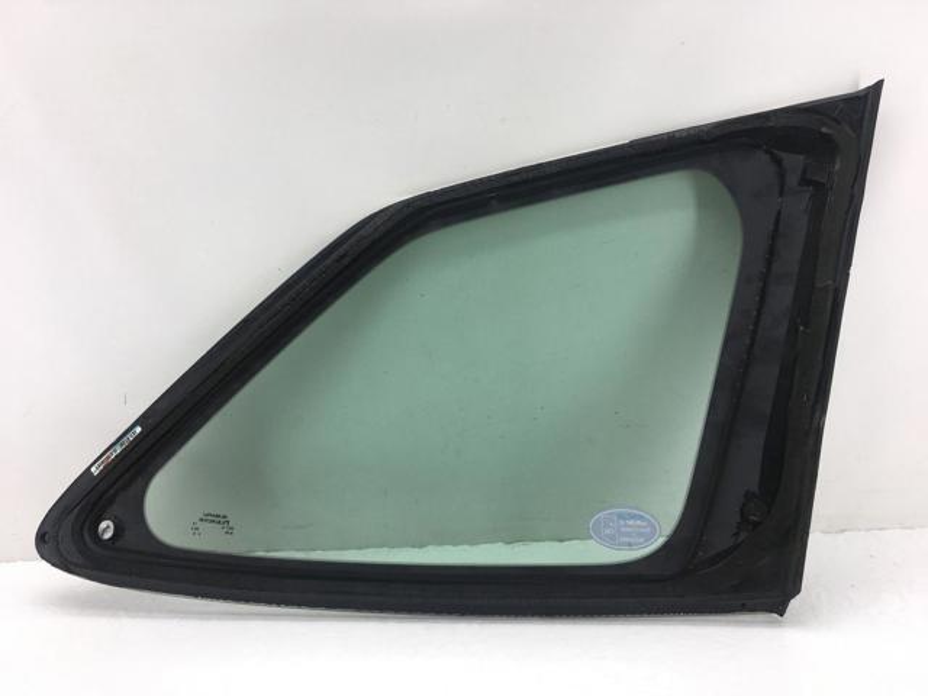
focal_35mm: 29
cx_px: 464
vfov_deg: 48.2
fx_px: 777
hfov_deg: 61.7
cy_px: 348
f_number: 2.2
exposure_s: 1/272
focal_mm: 4.15
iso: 25
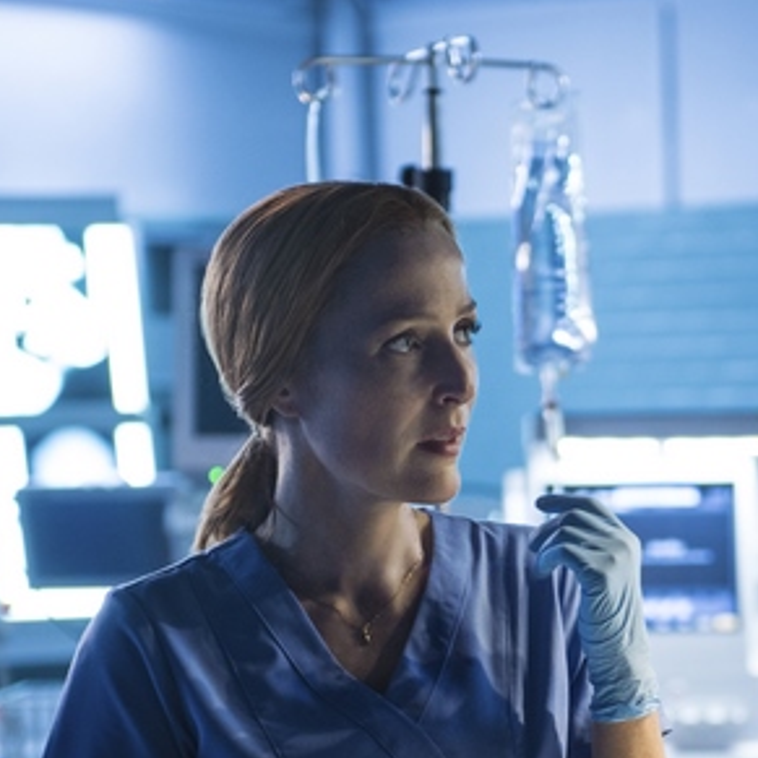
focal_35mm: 143
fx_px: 3543
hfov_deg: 12.2
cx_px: 612
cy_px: 599
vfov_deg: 12.2
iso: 1600
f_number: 2.8
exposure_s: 1/60
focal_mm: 70
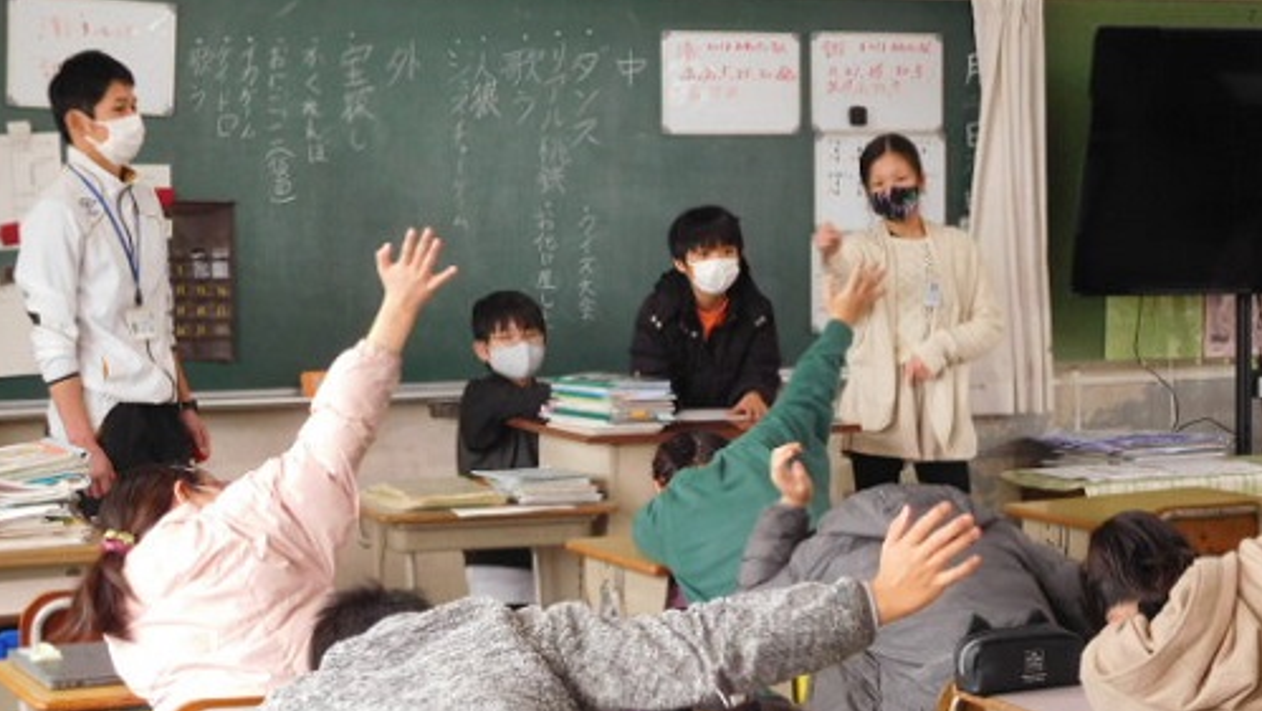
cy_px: 448
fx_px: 2611
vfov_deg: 15.5
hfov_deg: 27.2
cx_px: 701
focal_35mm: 78
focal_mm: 11.1
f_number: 4.4
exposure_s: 1/30
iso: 320
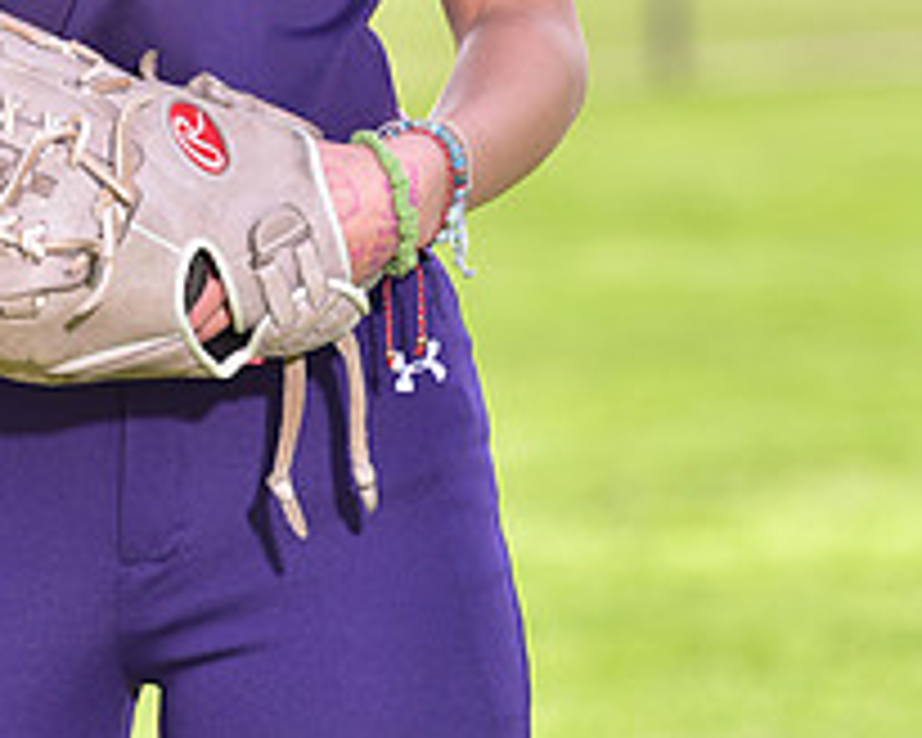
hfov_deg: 4.2
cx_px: 137
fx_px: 12689
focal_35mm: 465
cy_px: -428
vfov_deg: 3.3
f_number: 5
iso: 100
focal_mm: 175
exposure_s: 1/250
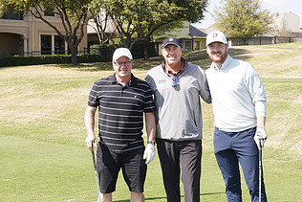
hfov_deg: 30.4
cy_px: 90
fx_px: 554
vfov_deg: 20.6
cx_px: 119
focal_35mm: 66
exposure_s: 1/200
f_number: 7.1
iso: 160
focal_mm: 36
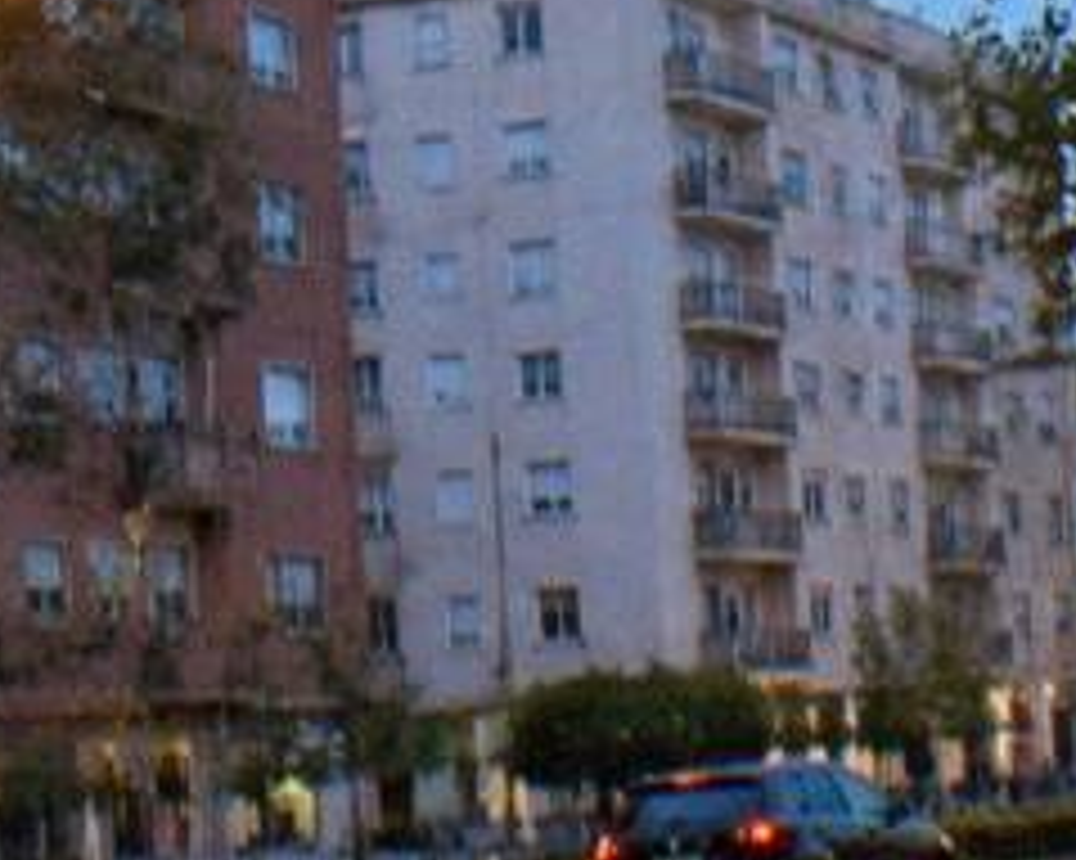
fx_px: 4998
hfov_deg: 11.7
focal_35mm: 157
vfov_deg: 9.8
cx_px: 1643
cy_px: 419
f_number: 7.1
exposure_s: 1/30
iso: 800
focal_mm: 40
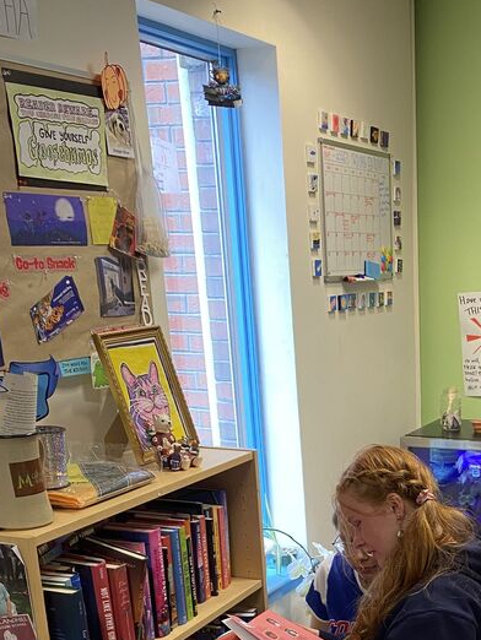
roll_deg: +1.3
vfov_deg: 35.1
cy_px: 590
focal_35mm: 51
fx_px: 944
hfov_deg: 27.2
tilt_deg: -17.7
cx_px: 463
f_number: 1.8
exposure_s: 1/60
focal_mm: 4.25
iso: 80
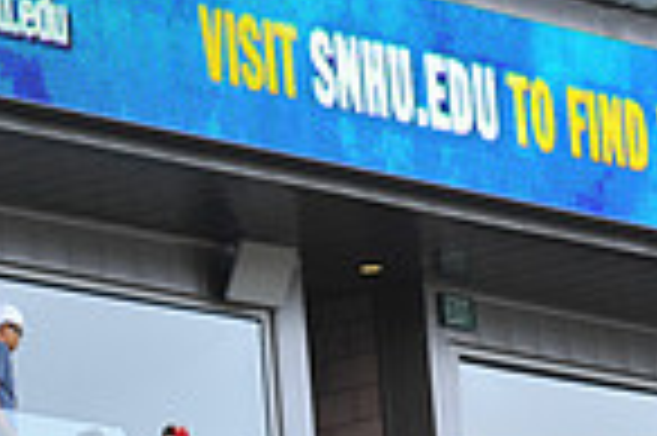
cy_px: 72
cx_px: 459
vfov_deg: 2.8
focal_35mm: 496
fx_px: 9042
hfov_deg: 4.2
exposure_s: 1/1250
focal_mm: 125
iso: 500
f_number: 2.8
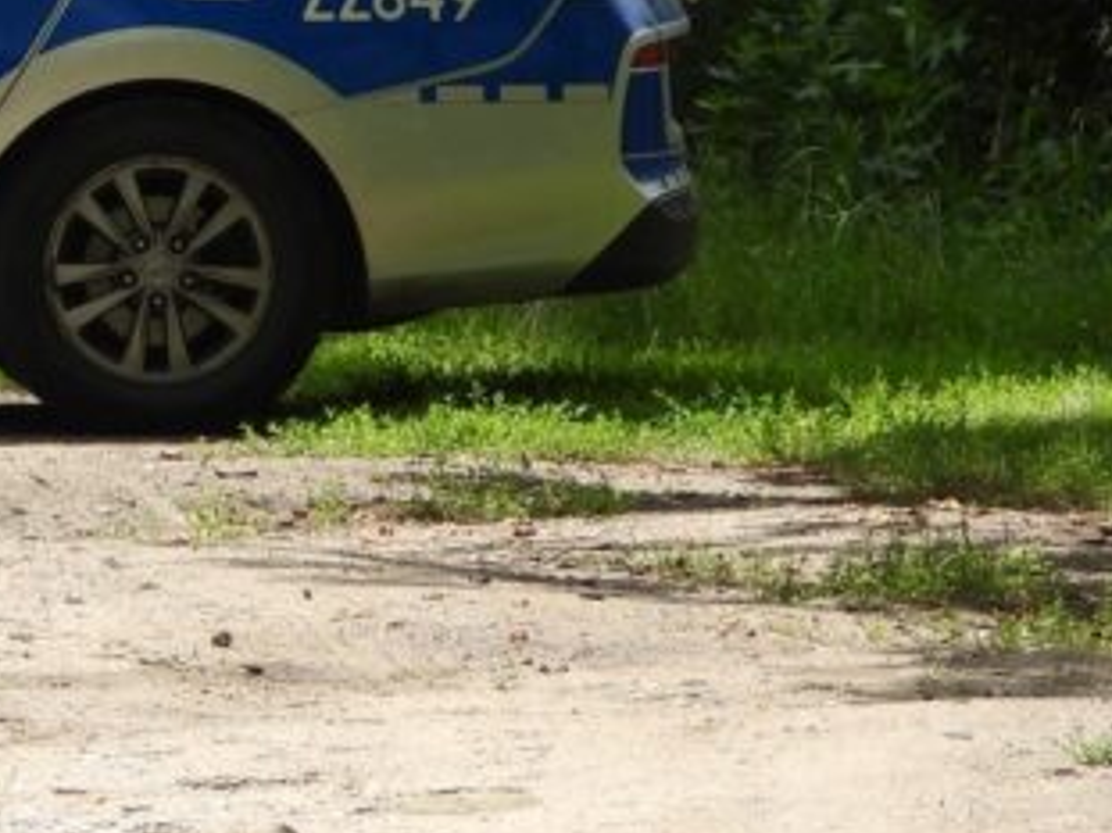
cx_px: 29
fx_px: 26942
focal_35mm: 839
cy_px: -122
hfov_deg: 2.4
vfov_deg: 1.8
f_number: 4.5
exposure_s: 1/320
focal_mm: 45.8
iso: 100
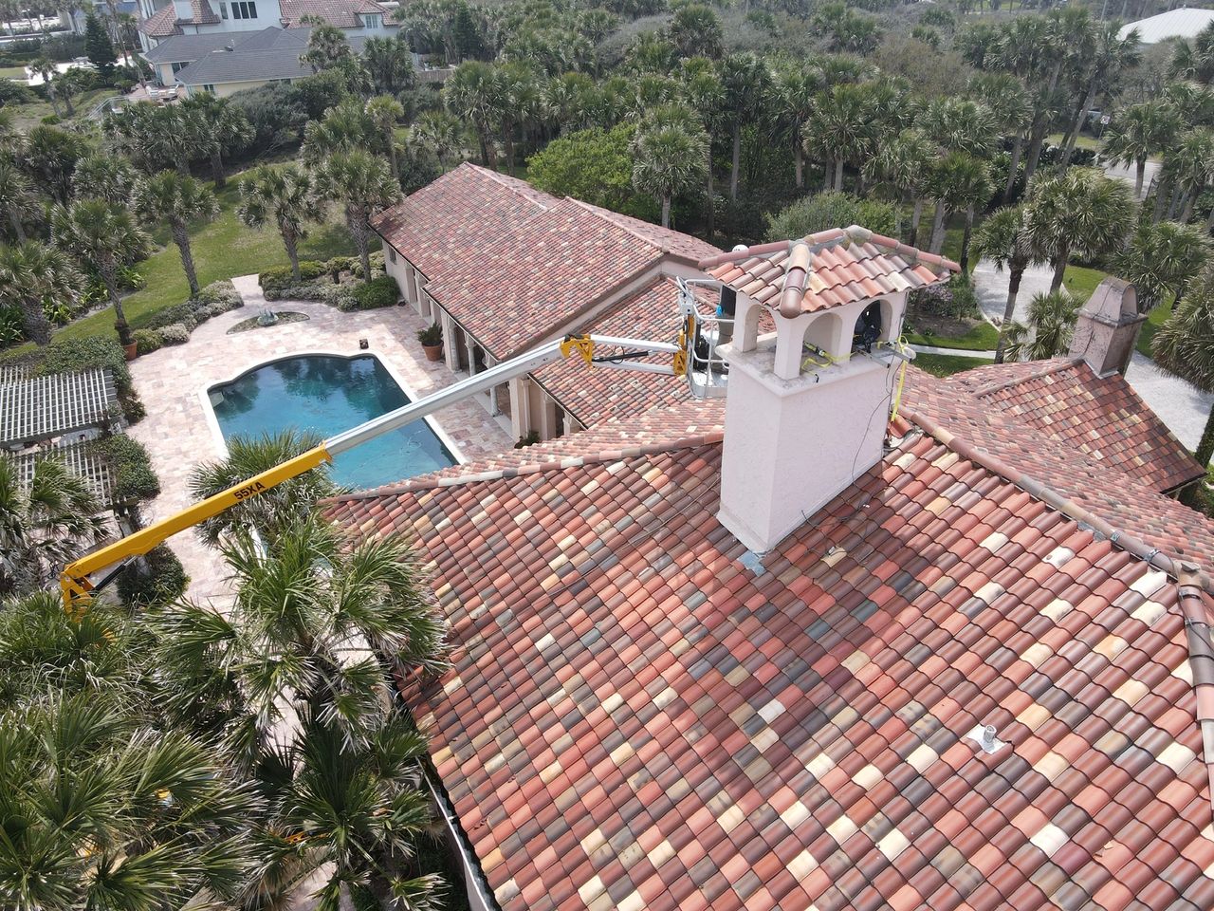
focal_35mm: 24
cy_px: 456
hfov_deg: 71.6
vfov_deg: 56.8
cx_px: 607
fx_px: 842
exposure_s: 1/320
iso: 100
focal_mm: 4.5
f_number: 2.8
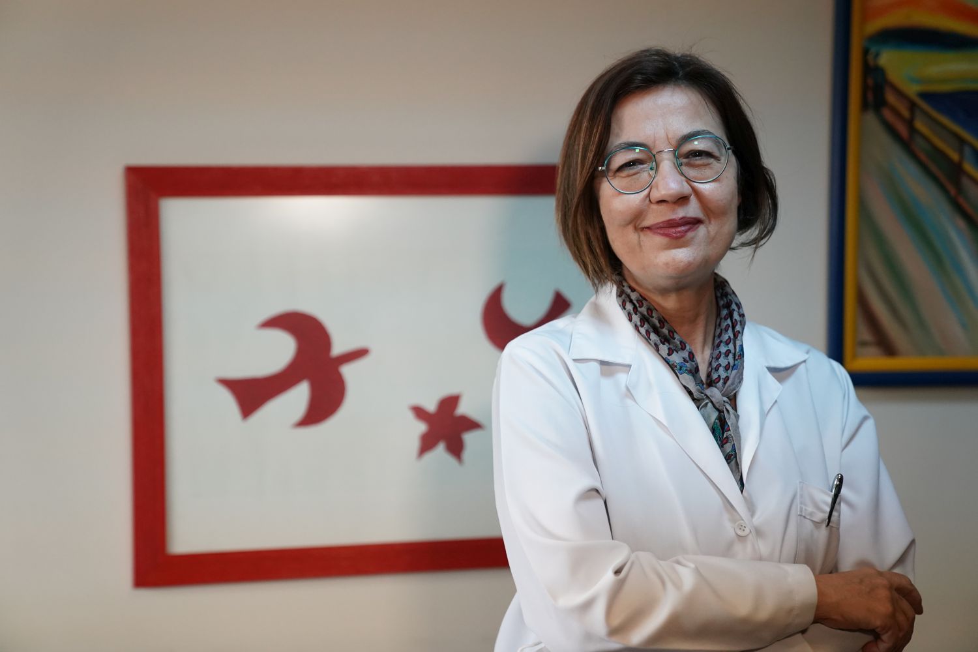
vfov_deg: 22.6
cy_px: 326
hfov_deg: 33.4
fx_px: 1630
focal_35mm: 60
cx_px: 489
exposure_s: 1/800
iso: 3200
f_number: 2.8
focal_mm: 60
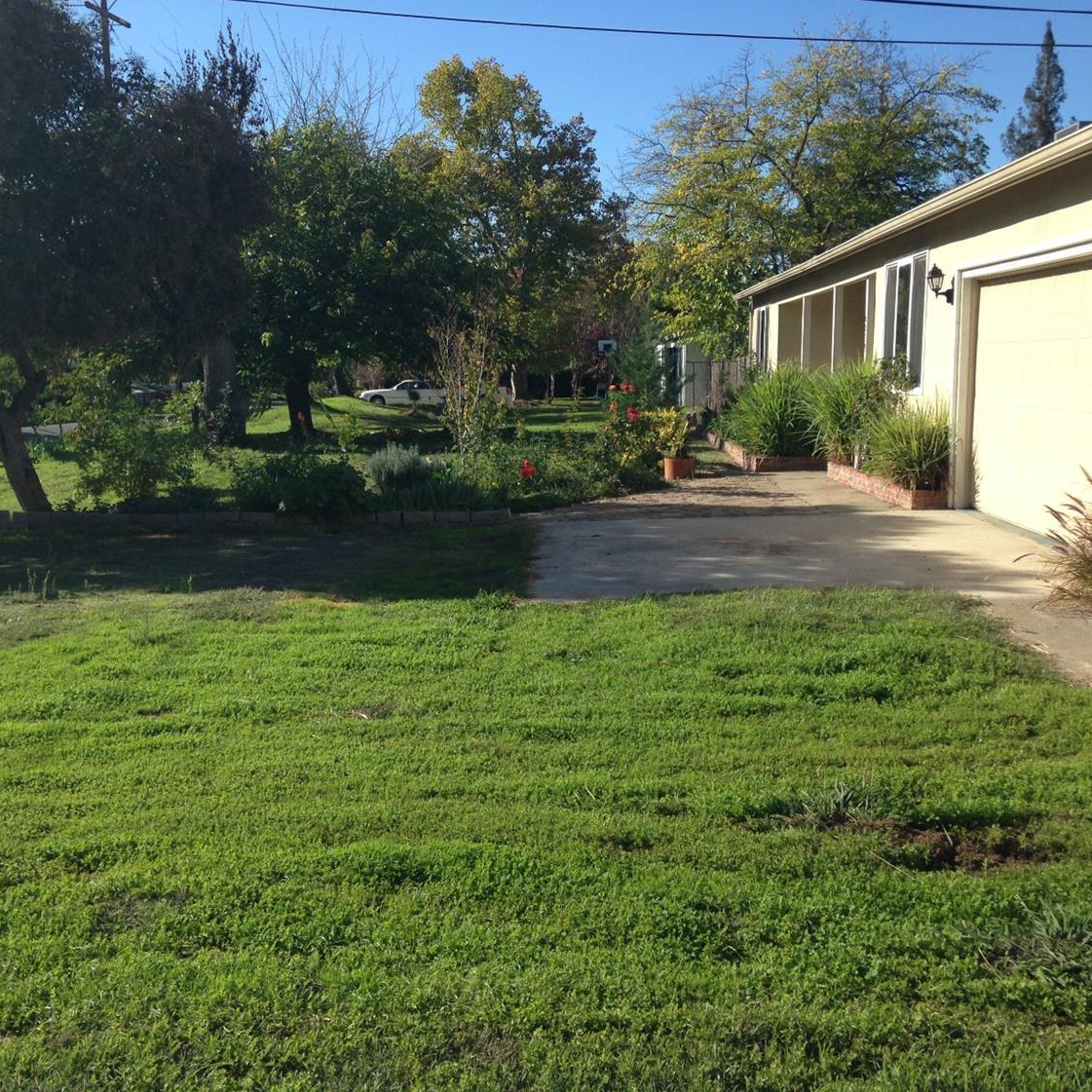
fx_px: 1392
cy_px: 546
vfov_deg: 42.8
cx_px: 503
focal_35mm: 39
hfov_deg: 42.8
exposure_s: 1/1232
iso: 50
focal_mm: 4.12
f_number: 2.4
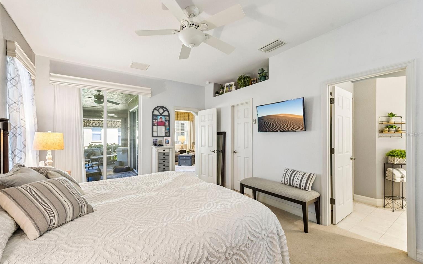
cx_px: 208
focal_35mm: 15
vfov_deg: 74.8
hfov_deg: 101.5
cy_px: 134
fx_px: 173
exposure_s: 1/15
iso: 400
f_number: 8
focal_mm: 14
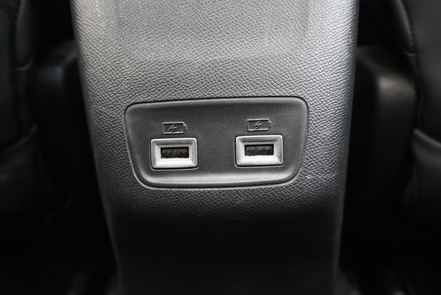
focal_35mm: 30
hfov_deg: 61.9
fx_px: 368
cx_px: 220
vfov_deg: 43.7
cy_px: 148
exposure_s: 1/30
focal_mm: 20
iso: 3200
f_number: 4
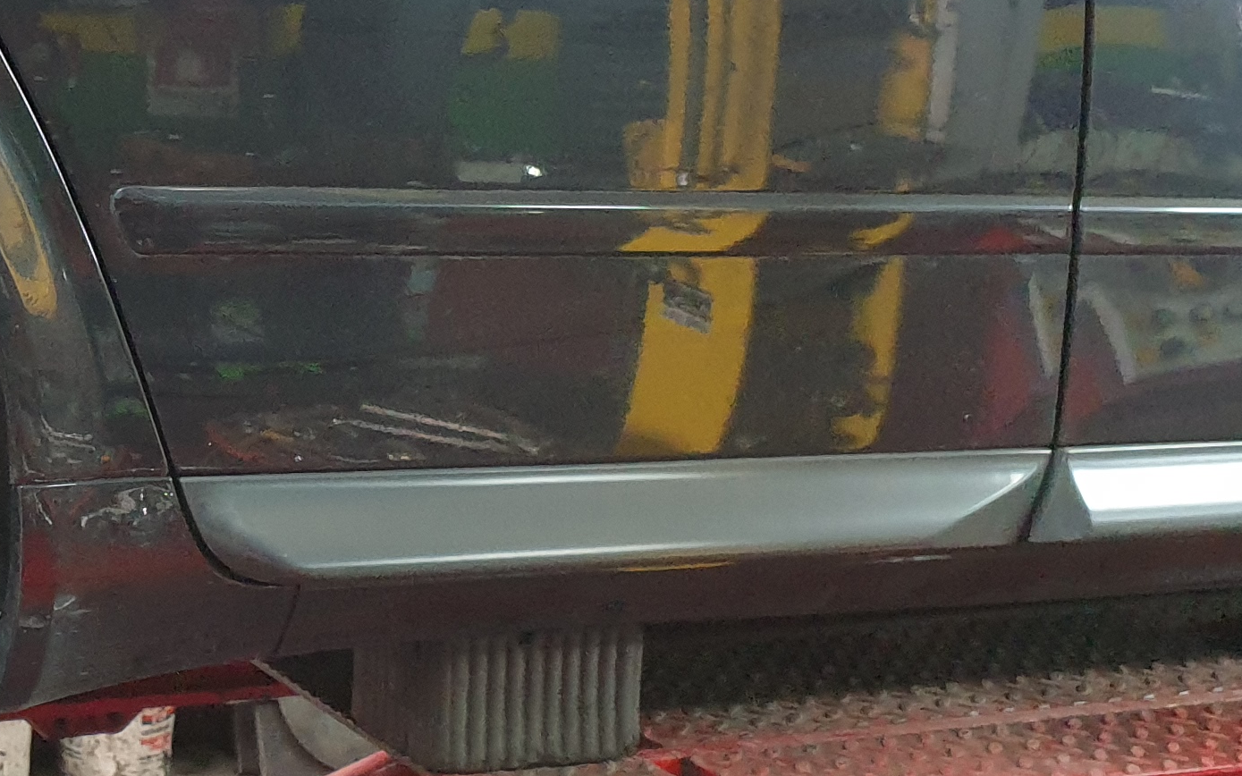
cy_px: 126
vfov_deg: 16.2
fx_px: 2708
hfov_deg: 24.3
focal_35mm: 80
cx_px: -99
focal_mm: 4.3
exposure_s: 1/33
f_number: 1.5
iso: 320
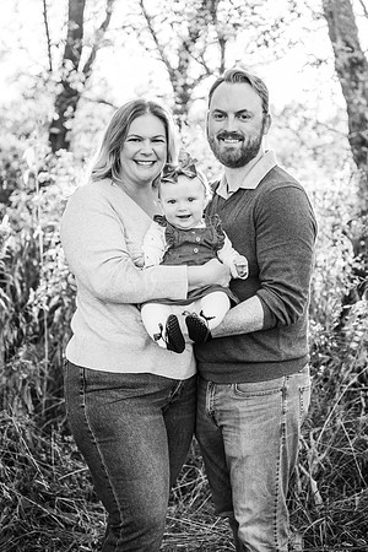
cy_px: 276
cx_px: 184
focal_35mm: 70
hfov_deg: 19.5
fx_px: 1073
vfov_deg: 28.8
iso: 640
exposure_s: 1/800
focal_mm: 70
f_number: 2.8
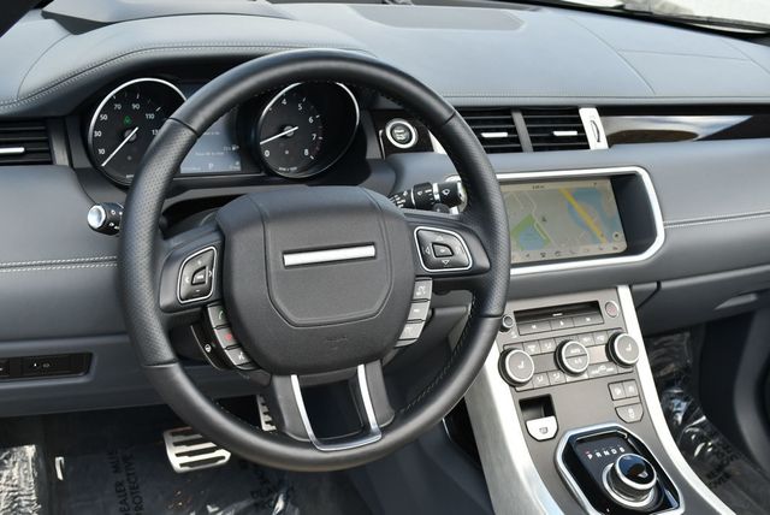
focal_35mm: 48
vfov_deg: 28.1
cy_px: 258
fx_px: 1028
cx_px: 385
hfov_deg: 41.1
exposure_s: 1/250
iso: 400
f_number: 5.6
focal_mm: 24
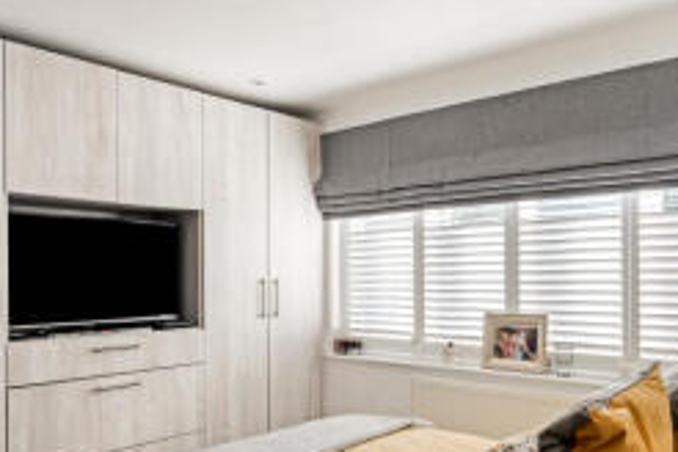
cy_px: 285
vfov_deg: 42.0
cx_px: 317
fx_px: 584
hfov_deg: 60.2
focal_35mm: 31
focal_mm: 16
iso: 320
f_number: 10
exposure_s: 1/8
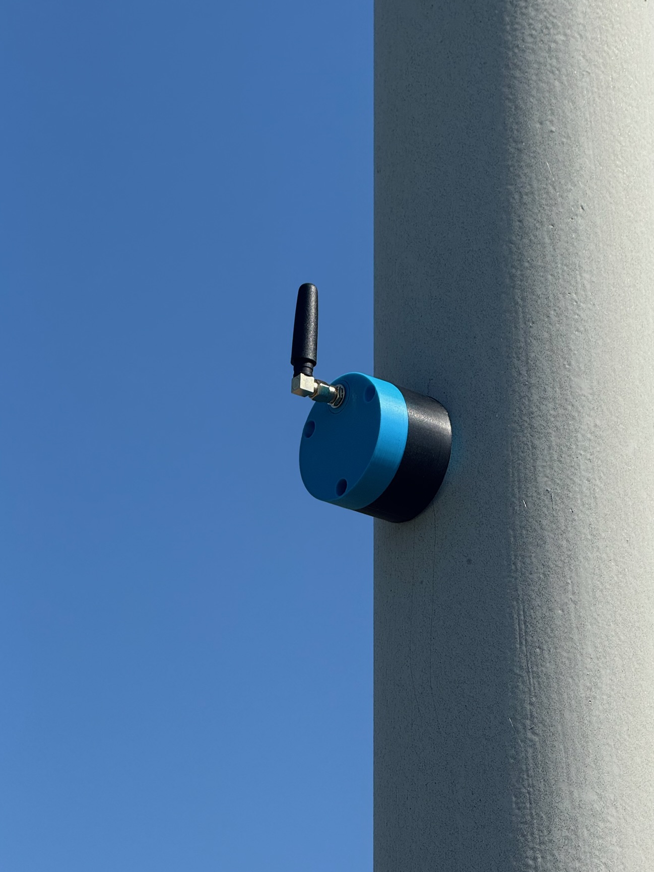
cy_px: 371
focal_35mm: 142
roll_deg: +0.3
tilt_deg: +24.9
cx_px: 359
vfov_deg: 13.9
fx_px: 3578
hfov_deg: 10.4
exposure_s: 1/2283
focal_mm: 15.66
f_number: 2.8
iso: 50
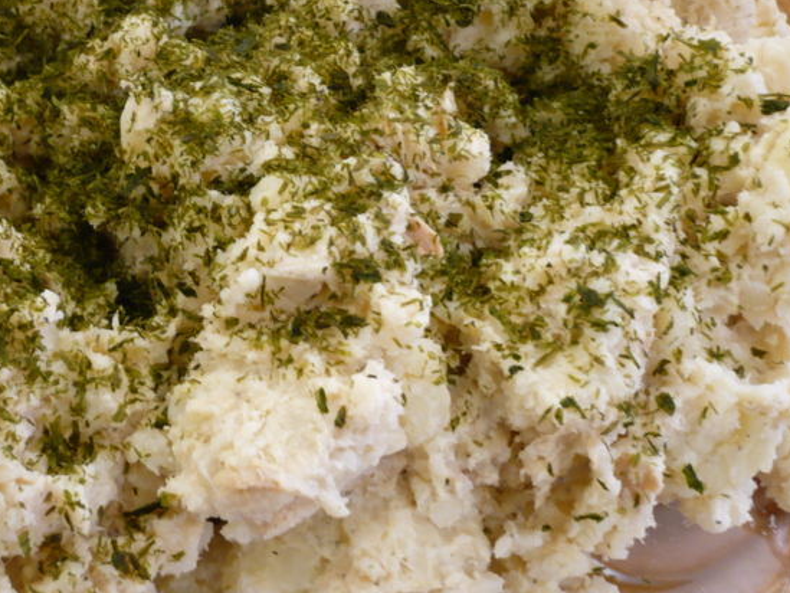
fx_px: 1164
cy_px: 253
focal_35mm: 51
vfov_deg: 28.5
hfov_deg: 37.1
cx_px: 266
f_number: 2.8
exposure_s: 1/30
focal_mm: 5.8
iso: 200
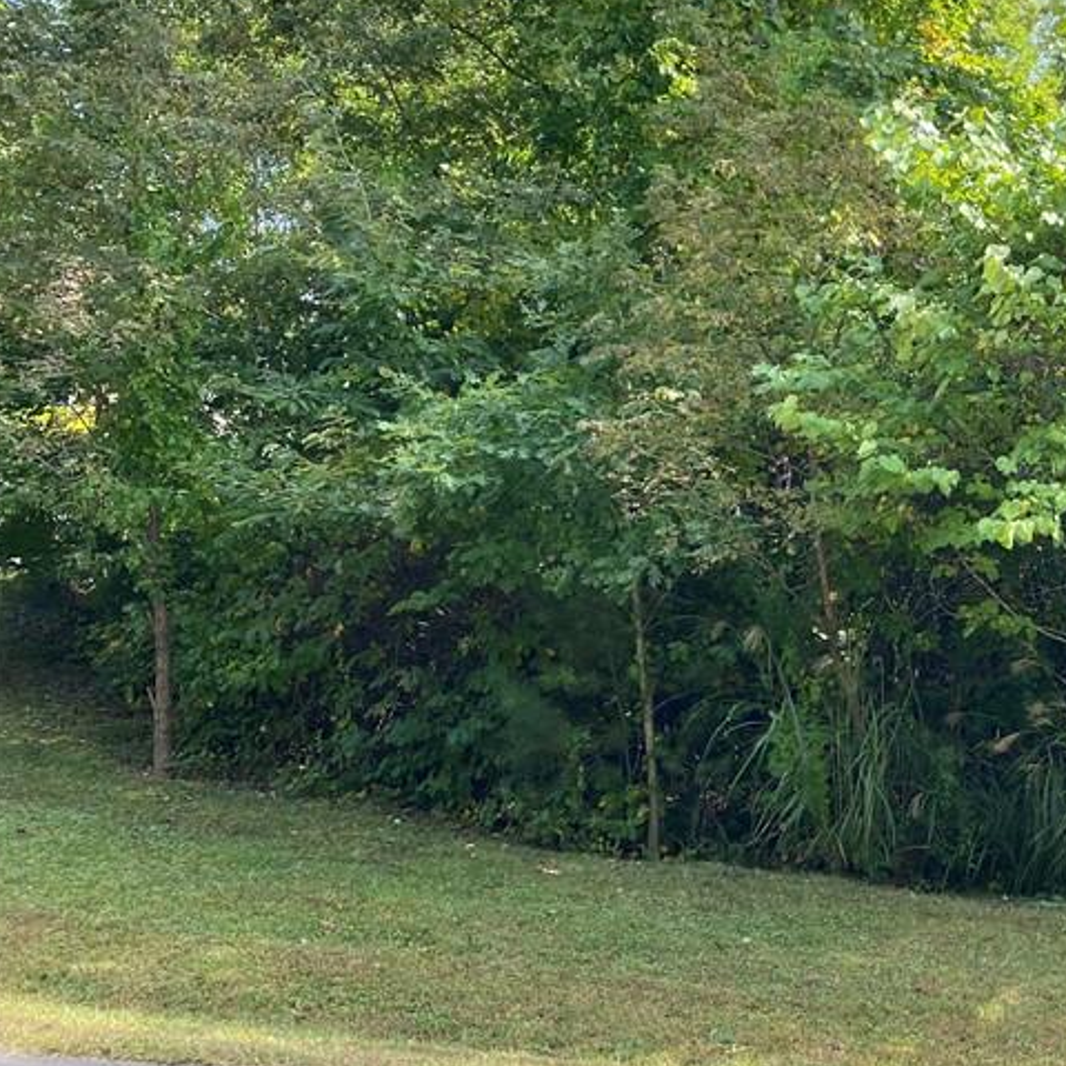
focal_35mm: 49
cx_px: 1126
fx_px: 1707
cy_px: 364
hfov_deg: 31.4
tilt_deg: +11.1
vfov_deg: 34.4
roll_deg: +3.2
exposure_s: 1/306
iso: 32
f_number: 1.8
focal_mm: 4.25
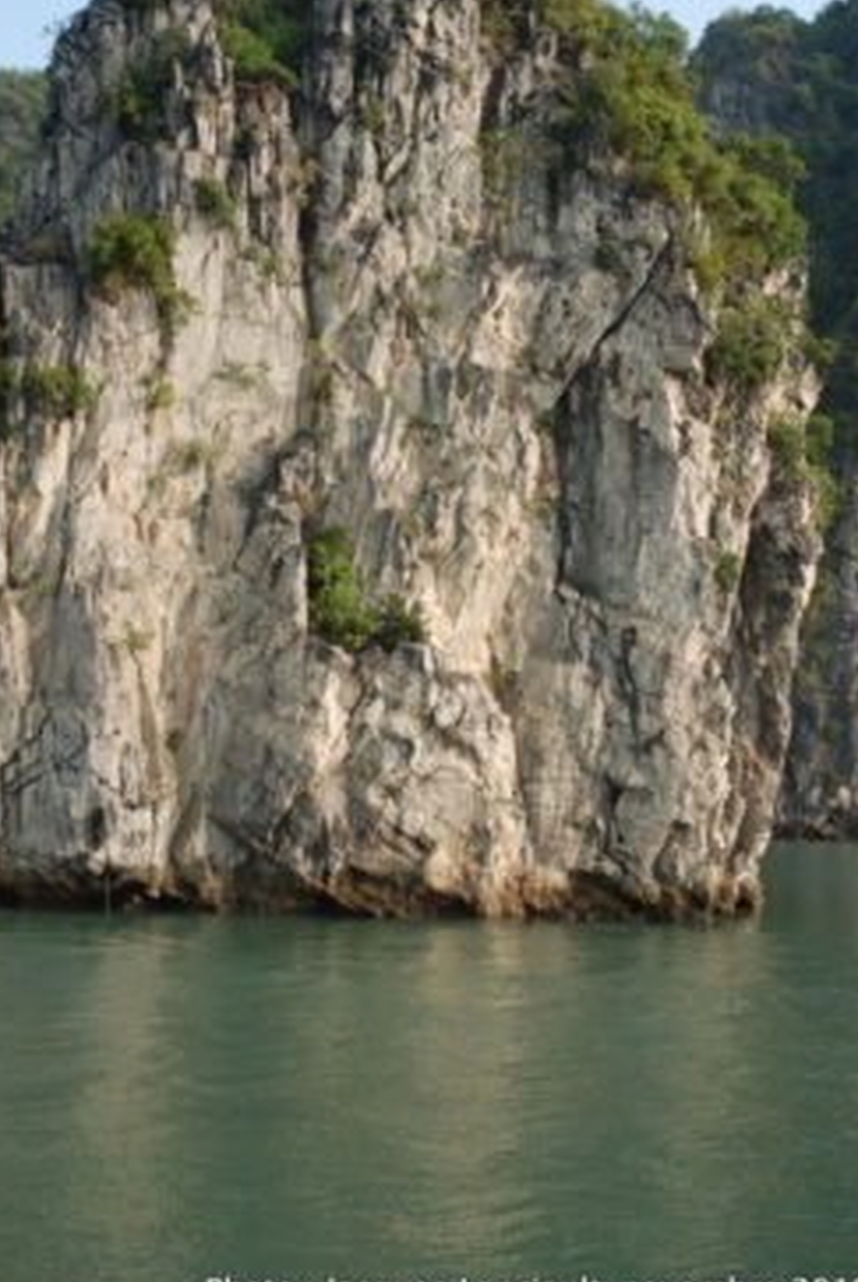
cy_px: 459
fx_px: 1842
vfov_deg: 38.1
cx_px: 323
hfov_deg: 26.1
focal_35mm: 52
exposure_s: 1/40
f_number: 13
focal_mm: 25
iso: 100
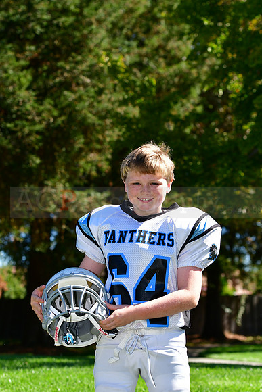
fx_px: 1145
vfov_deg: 19.5
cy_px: 196
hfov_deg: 13.0
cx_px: 131
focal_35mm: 105
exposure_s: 1/1600
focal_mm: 70
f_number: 4.5
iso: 400
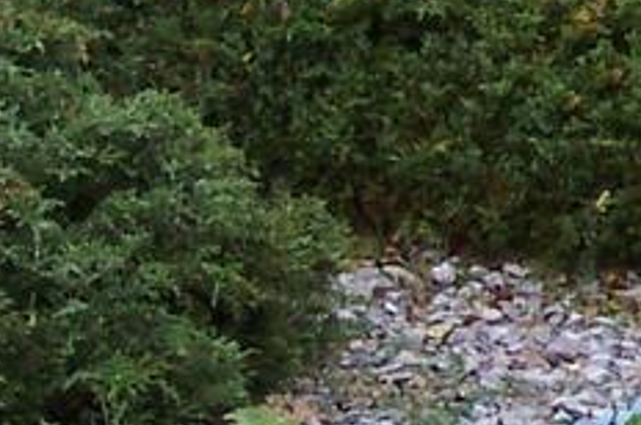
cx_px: 1569
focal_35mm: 210
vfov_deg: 6.4
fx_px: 3734
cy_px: -363
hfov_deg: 8.8
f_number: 2.8
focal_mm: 8
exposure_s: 1/250
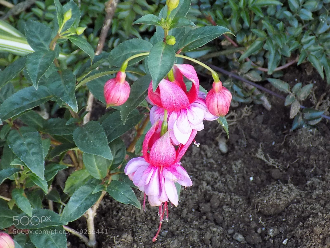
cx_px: 165
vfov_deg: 7.8
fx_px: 1811
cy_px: 124
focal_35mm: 190
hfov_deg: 10.4
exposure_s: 1/30
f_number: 5.4
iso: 360
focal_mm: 33.7
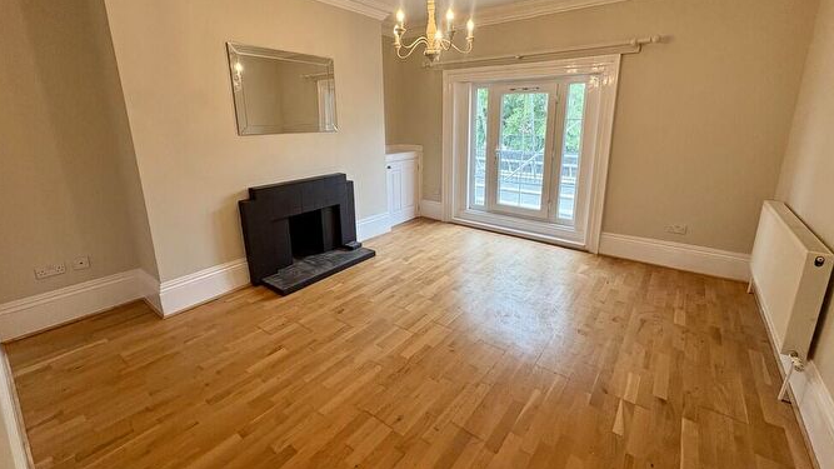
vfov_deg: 66.8
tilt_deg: -13.2
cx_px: 431
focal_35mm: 16
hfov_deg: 99.3
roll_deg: +1.0
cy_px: 202
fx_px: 354
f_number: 2.2
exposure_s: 1/100
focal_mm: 2.22
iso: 160
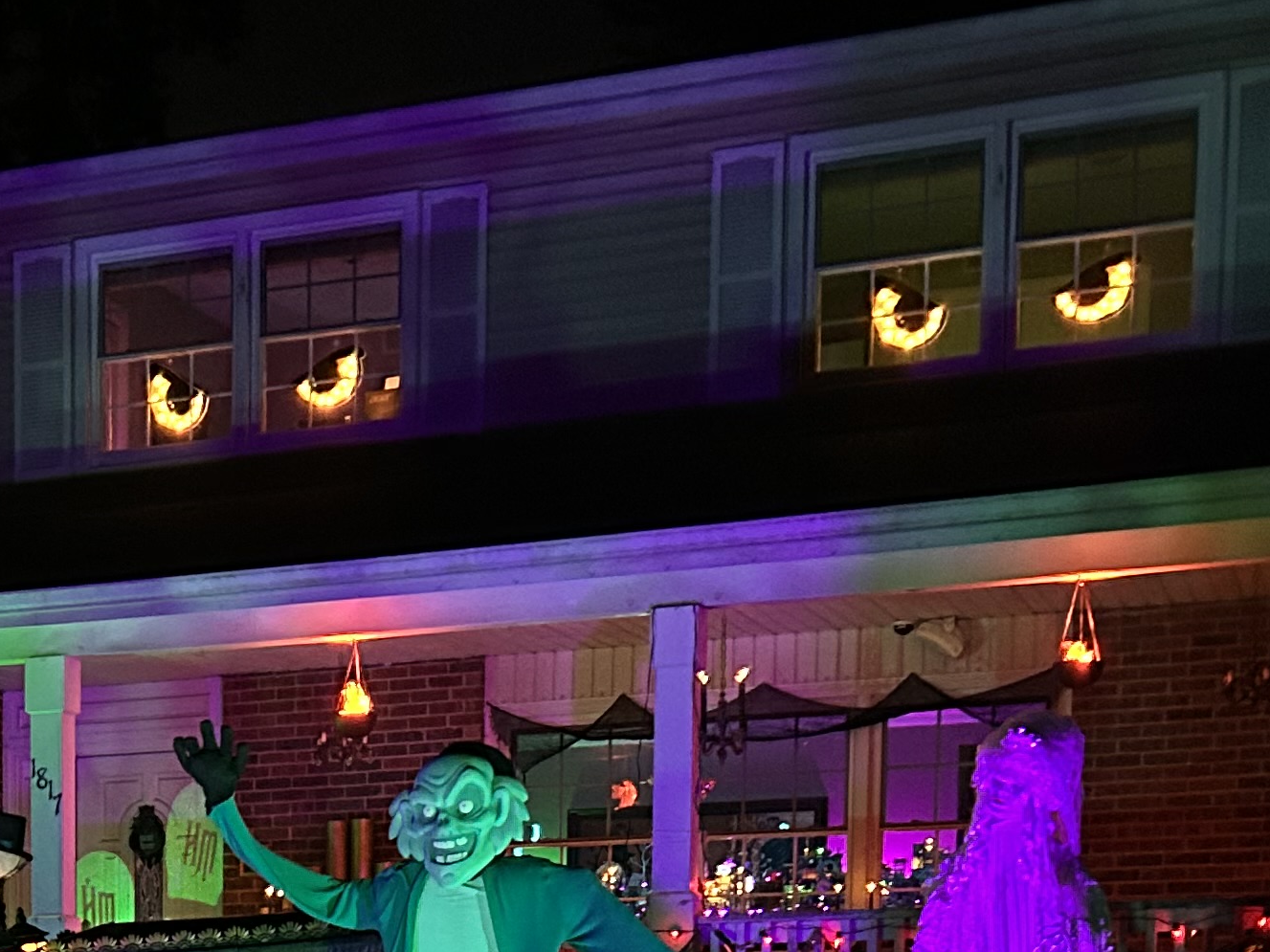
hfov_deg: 23.5
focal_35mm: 79
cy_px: 1259
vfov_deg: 17.4
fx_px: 2898
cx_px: -40
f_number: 1.5
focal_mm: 5.7
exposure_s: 1/29
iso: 640
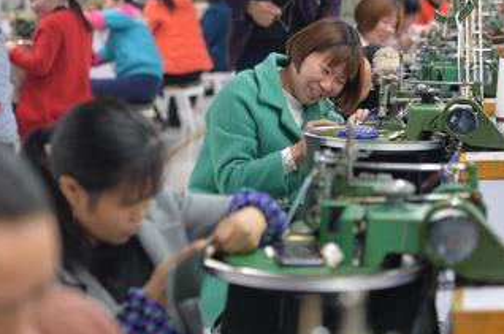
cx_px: 198
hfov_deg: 16.9
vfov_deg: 11.3
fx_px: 1691
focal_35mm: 121
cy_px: 158
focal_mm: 70
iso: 800
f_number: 2.8
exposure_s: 1/160
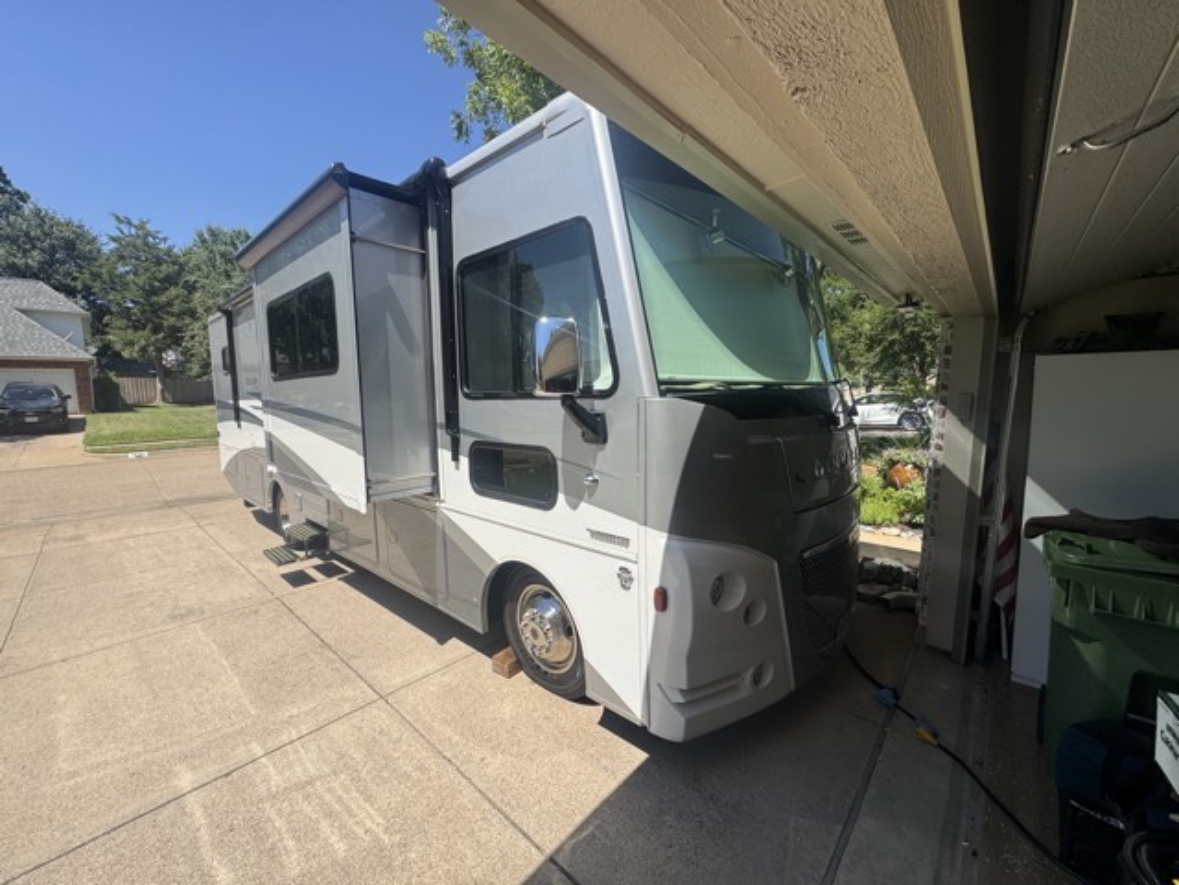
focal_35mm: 14
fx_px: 477
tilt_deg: -6.8
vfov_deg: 85.7
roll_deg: -0.1
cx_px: 590
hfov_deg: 102.1
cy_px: 442
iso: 50
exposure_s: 1/1536
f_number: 2.2
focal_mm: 2.22
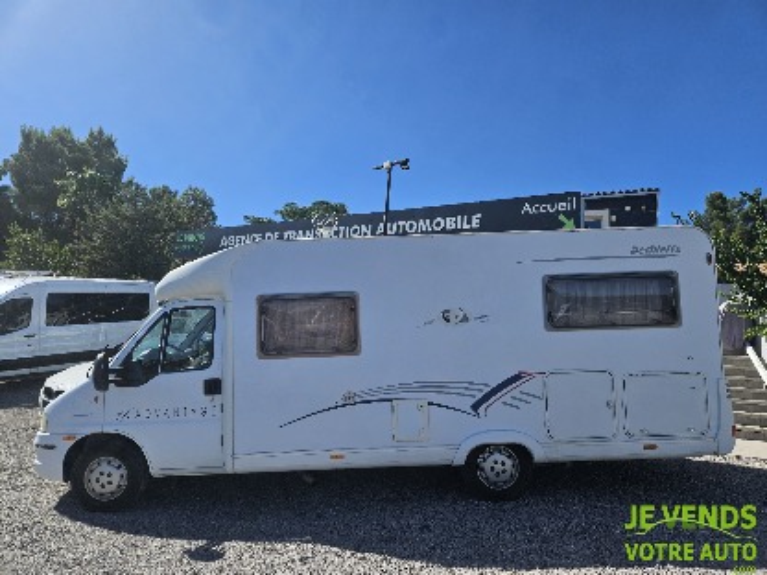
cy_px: 288
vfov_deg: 58.9
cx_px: 384
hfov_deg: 73.9
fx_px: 510
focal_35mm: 23
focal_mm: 5.4
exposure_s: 1/1989
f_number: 1.8
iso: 25
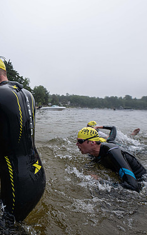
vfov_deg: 79.6
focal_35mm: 22
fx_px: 141
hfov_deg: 50.5
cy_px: 117
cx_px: 23
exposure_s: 1/800
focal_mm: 14
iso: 320
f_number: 4
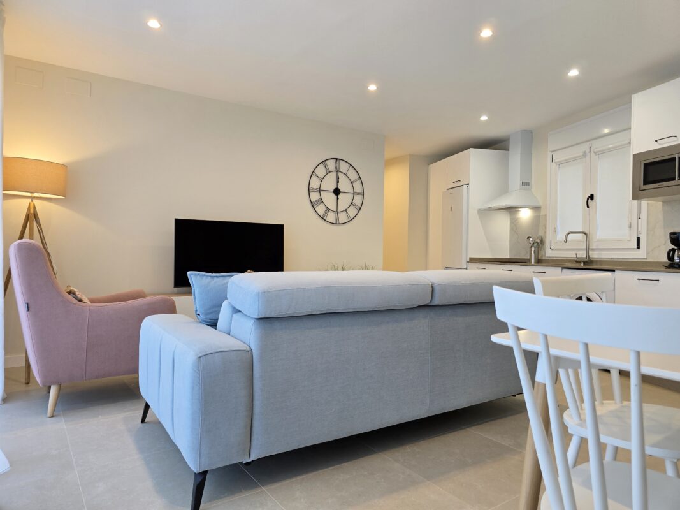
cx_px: 340
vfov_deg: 58.9
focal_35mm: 23
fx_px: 452
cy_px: 255
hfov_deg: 73.9
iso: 80
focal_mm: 6.3
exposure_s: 1/100
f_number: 1.7
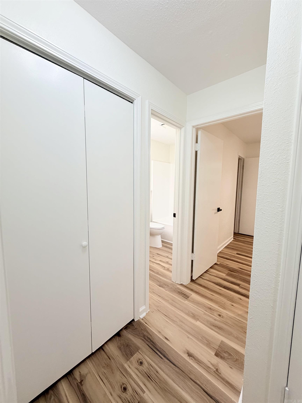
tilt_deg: -6.5
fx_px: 163
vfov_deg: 102.1
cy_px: 202
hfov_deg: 85.7
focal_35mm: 14
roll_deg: -0.3
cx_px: 151
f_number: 2.2
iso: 200
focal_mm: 2.22
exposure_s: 1/120
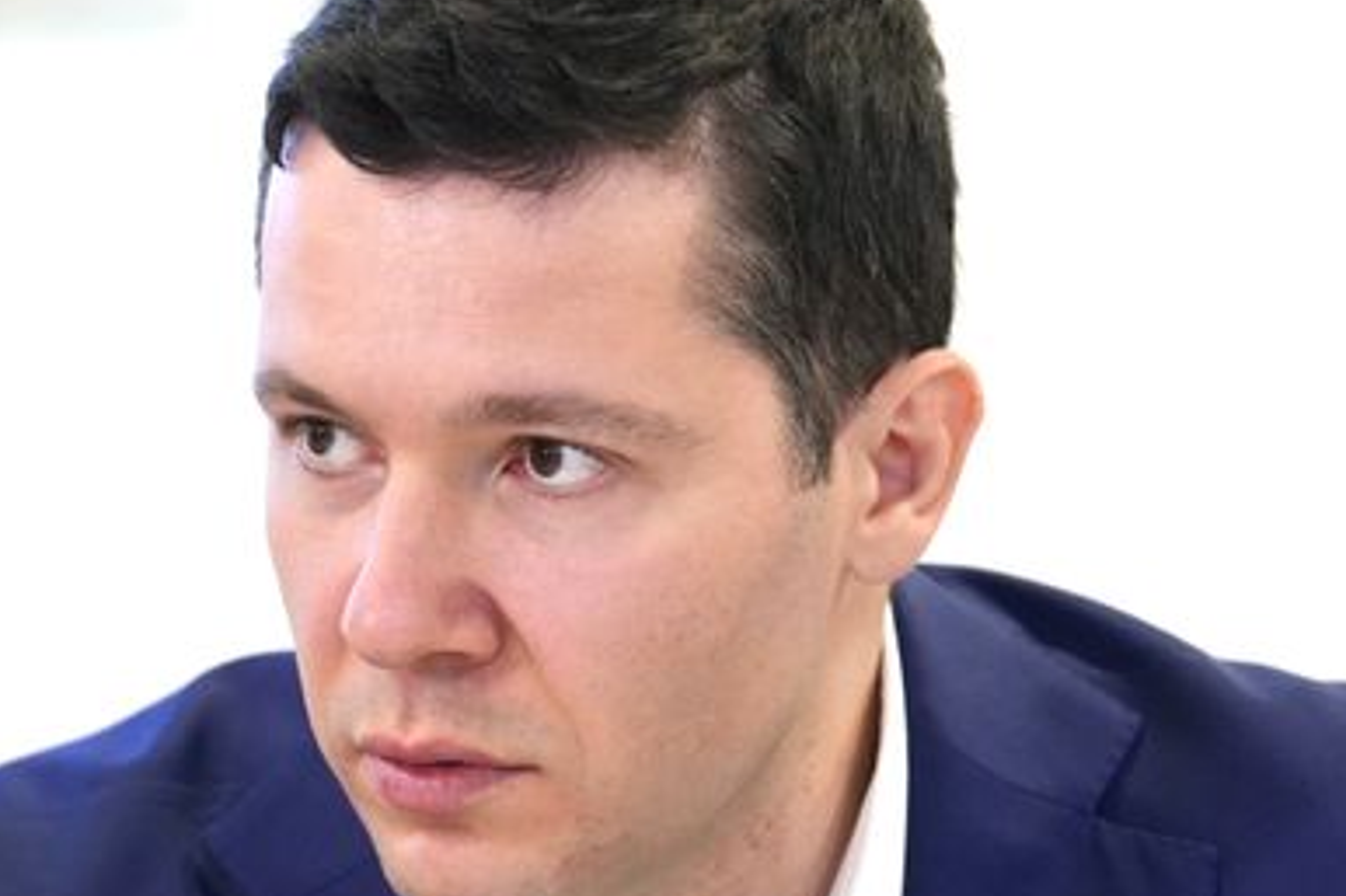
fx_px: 9754
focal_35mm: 261
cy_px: 589
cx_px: 706
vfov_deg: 5.3
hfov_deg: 7.9
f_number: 5.6
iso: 4000
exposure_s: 1/160
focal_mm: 144
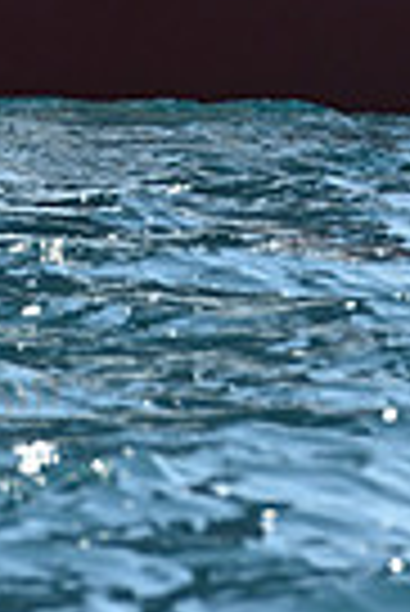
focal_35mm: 853
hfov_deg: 1.6
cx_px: 295
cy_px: -297
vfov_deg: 2.4
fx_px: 14534
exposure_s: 1/1000
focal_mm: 200
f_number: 7.1
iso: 320
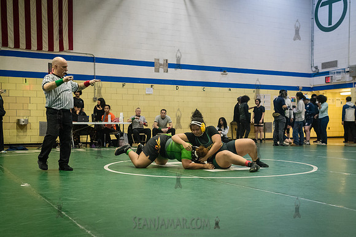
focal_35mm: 43
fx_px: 423
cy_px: 137
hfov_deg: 45.6
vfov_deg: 31.3
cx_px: 192
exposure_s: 1/400
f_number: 4
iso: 6400
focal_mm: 35
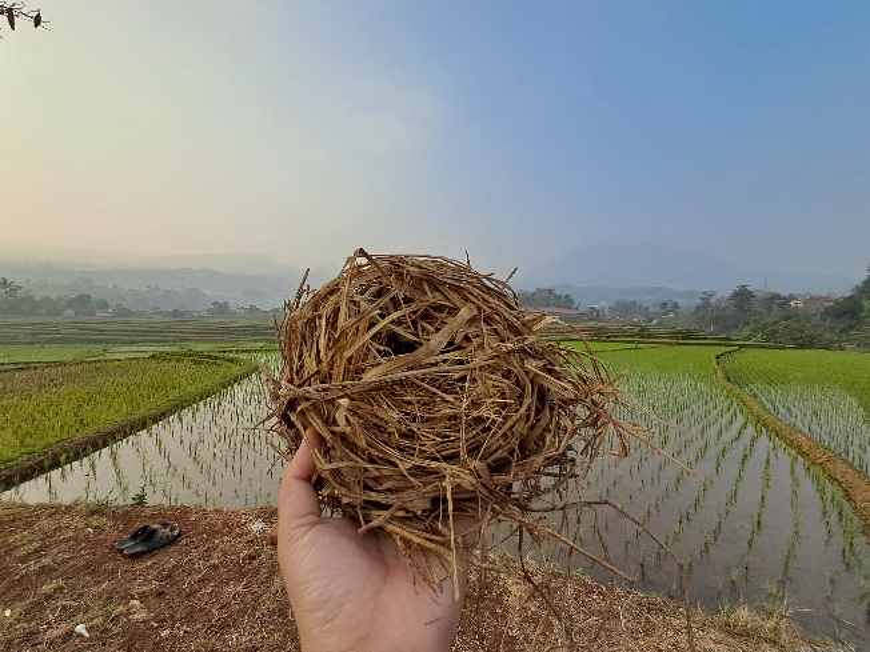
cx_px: 435
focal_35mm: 16
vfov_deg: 78.1
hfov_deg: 94.5
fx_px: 402
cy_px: 326
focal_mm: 1.64
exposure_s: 1/1250
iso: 40
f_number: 2.2
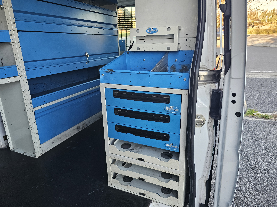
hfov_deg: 73.9
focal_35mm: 23
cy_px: 104
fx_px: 184
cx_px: 138
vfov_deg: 58.9
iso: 125
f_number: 1.7
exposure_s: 1/190
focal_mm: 6.3
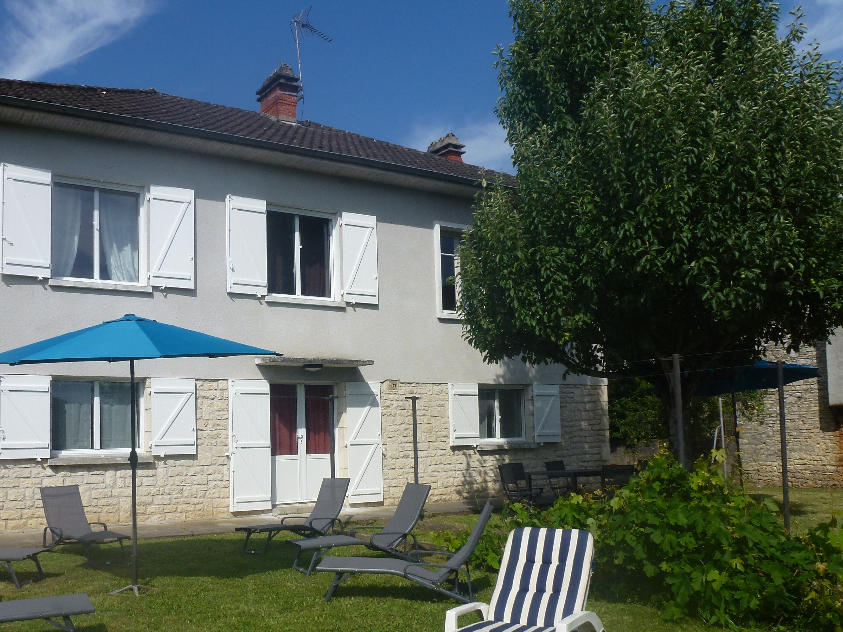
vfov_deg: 43.8
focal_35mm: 32
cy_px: 397
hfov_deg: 56.1
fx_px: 779
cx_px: 310
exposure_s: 1/1300
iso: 100
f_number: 4
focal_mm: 4.3
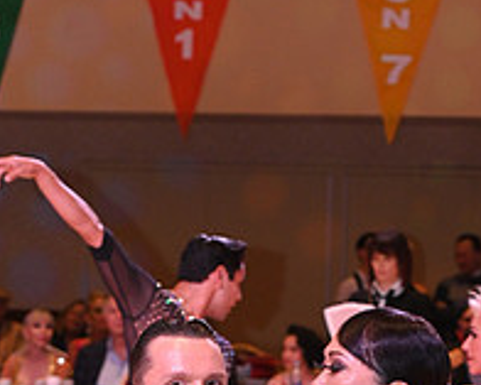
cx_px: 234
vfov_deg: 6.3
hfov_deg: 8.1
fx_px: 3404
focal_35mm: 239
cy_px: 679
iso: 2500
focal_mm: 86
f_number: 5
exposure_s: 1/200
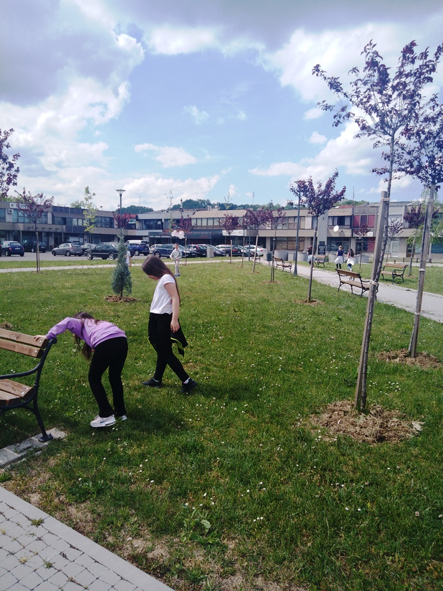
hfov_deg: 53.1
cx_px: 222
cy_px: 296
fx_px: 444
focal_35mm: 26
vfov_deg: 67.3
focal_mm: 3.46
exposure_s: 1/1119
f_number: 2.2
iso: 100
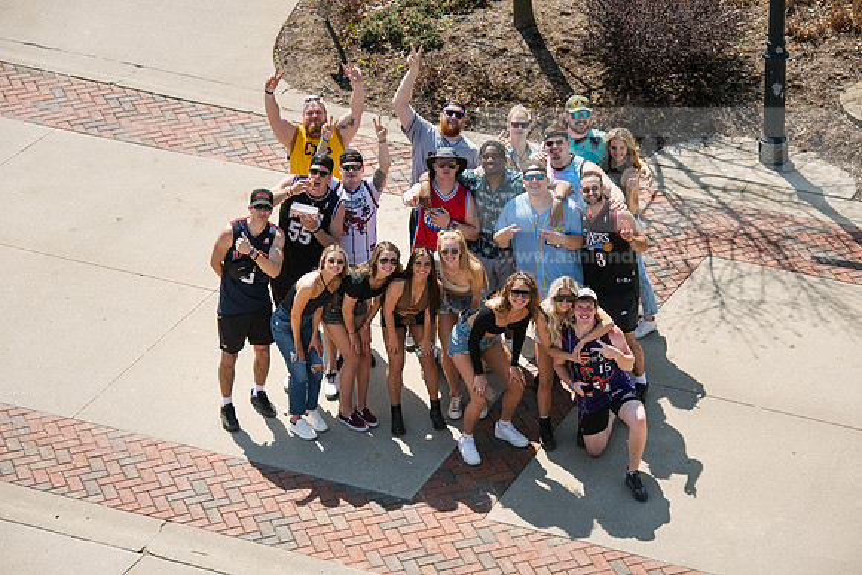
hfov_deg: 15.2
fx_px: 3233
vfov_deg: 10.2
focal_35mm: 135
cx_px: 431
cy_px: 288
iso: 160
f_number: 6.3
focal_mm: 135
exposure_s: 1/320
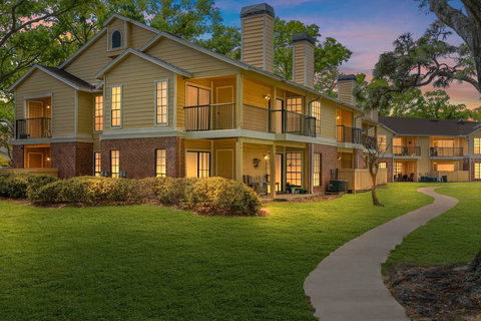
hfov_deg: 57.2
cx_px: 240
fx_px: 441
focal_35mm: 33
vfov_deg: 40.0
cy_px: 160
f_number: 9
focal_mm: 33
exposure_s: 1/160
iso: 200
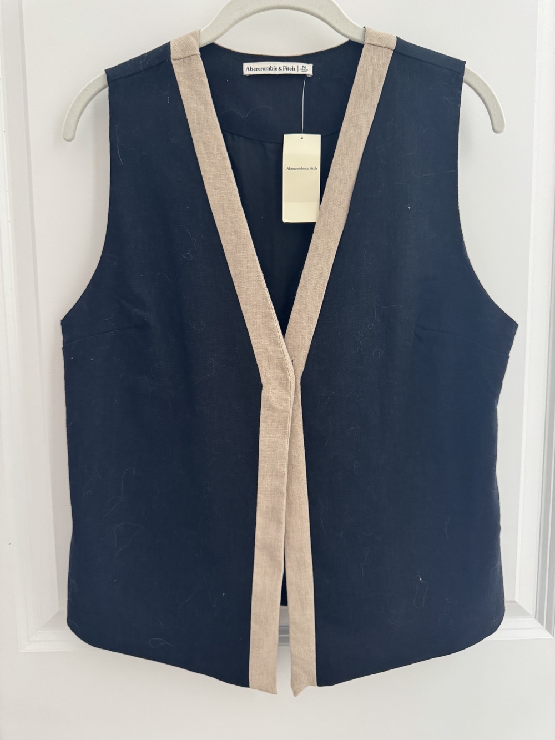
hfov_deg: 56.8
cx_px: 278
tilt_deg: -6.3
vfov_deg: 71.6
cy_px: 370
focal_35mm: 24
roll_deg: +0.7
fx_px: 513
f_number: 1.78
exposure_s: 1/60
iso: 400
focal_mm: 6.76
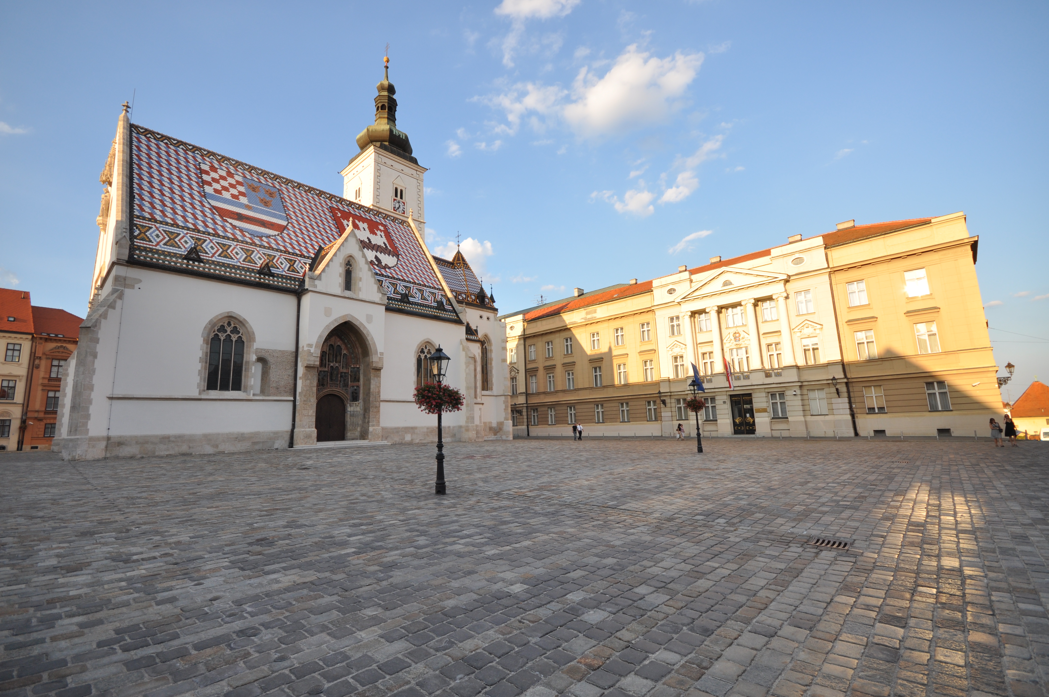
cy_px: 348
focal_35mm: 15
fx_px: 437
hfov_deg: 100.5
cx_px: 524
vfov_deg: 77.2
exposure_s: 1/200
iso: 200
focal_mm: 10
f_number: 7.1
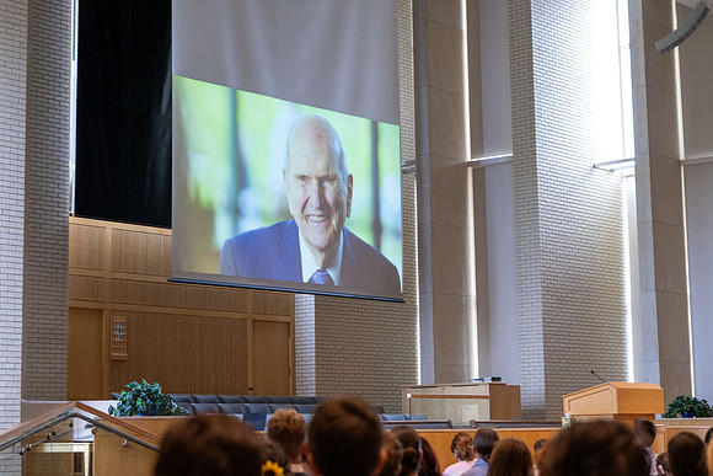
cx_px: 356
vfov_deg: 19.5
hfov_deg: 28.8
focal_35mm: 70
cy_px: 238
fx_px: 1387
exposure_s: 1/160
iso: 2000
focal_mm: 70
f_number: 4
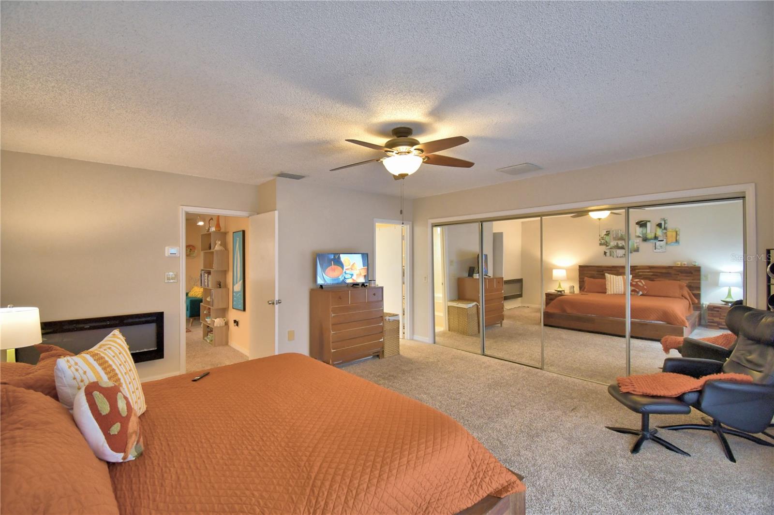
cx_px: 387
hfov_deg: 100.4
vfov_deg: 77.3
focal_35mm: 15
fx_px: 322
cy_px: 258
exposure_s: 1/30
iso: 720
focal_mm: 10
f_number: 4.5
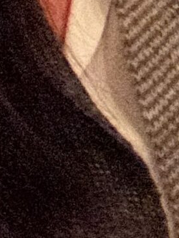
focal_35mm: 209
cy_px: -571
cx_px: 272
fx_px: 1438
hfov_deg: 7.0
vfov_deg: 7.7
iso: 1000
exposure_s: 1/8
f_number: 1.9
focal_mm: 2.69
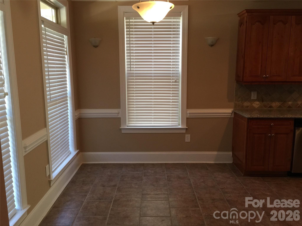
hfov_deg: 61.7
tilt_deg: -8.2
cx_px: 151
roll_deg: -0.3
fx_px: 253
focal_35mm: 29
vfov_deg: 48.2
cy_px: 113
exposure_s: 1/30
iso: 50
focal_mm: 4.15
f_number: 2.2
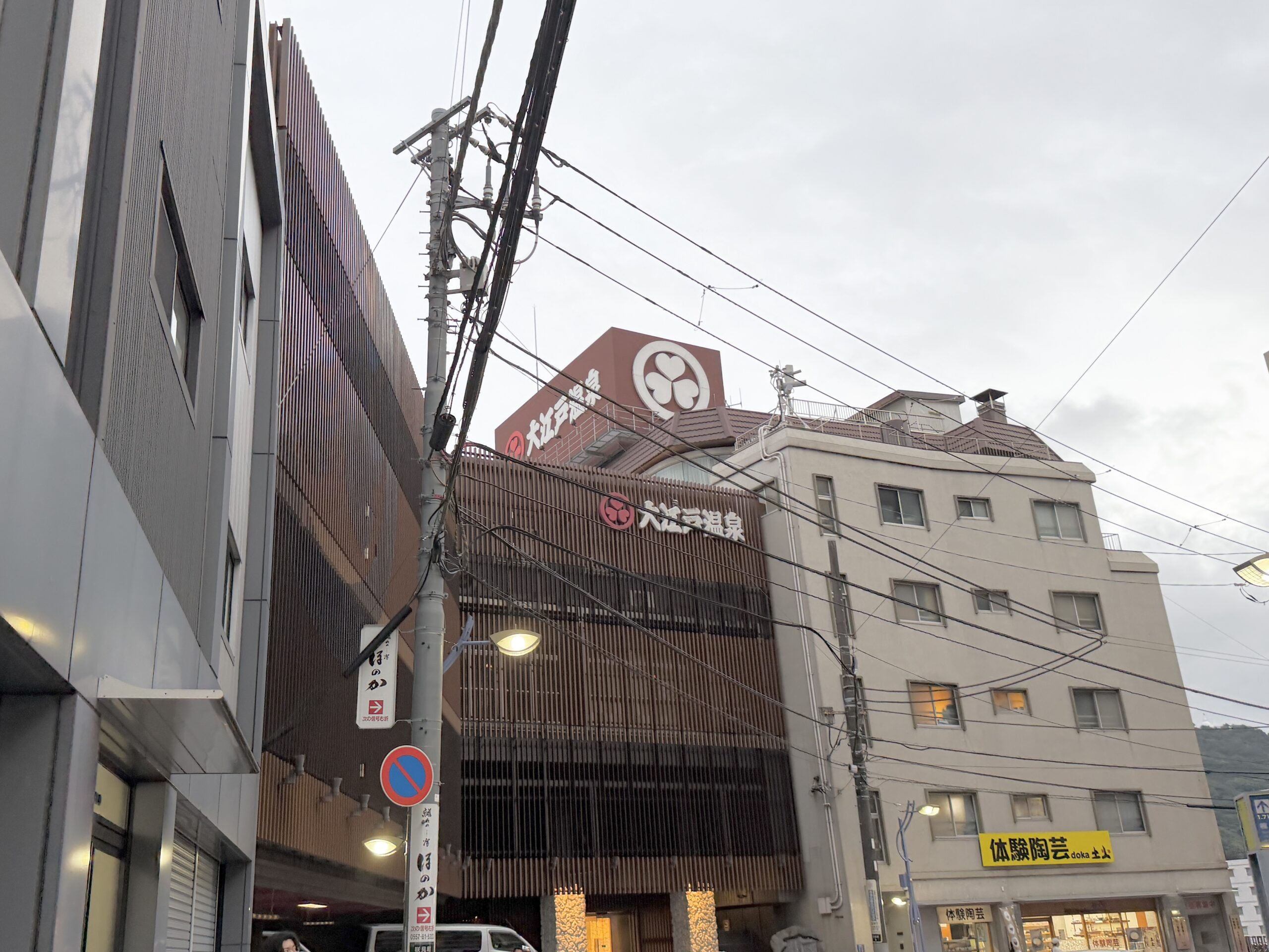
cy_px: 476
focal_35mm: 24
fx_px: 880
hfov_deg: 71.6
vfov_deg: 56.8
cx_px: 634
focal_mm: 6.76
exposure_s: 1/121
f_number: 1.78
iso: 160
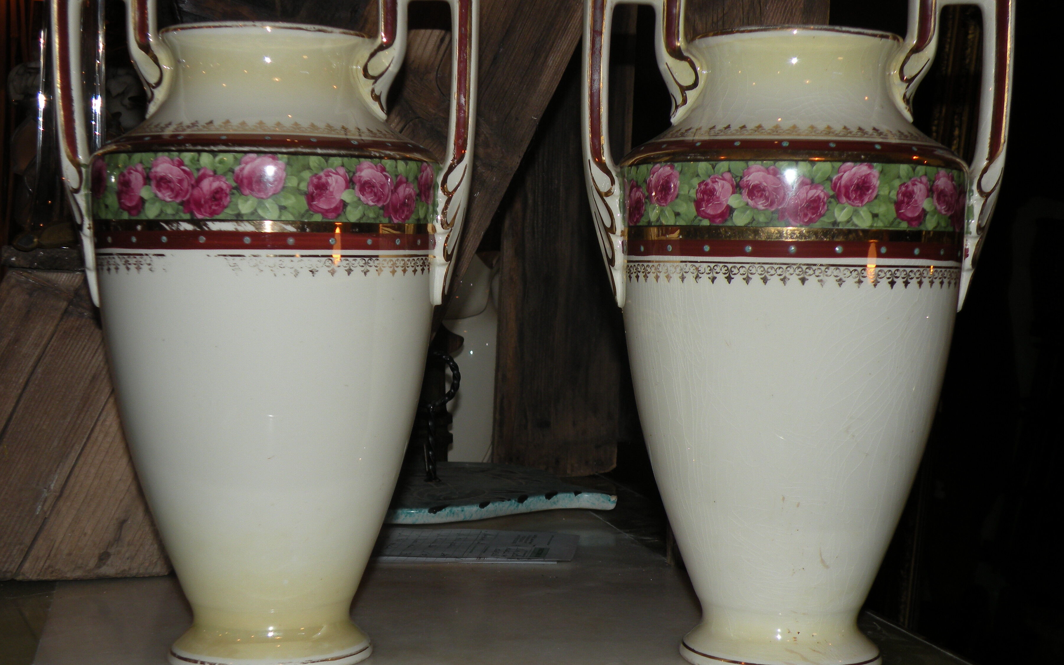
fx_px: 1740
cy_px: 320
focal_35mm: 60
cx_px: 529
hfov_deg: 34.0
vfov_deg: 21.6
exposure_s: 1/60
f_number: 3.5
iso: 64
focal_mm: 9.8
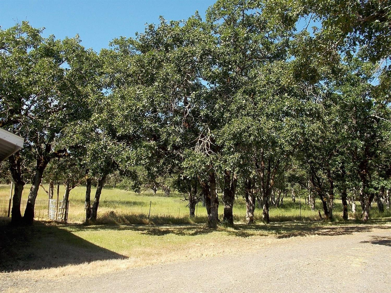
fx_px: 339
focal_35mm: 30
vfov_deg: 46.8
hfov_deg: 60.0
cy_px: 146
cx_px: 196
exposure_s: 1/500
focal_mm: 5.3
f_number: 3.3
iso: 80
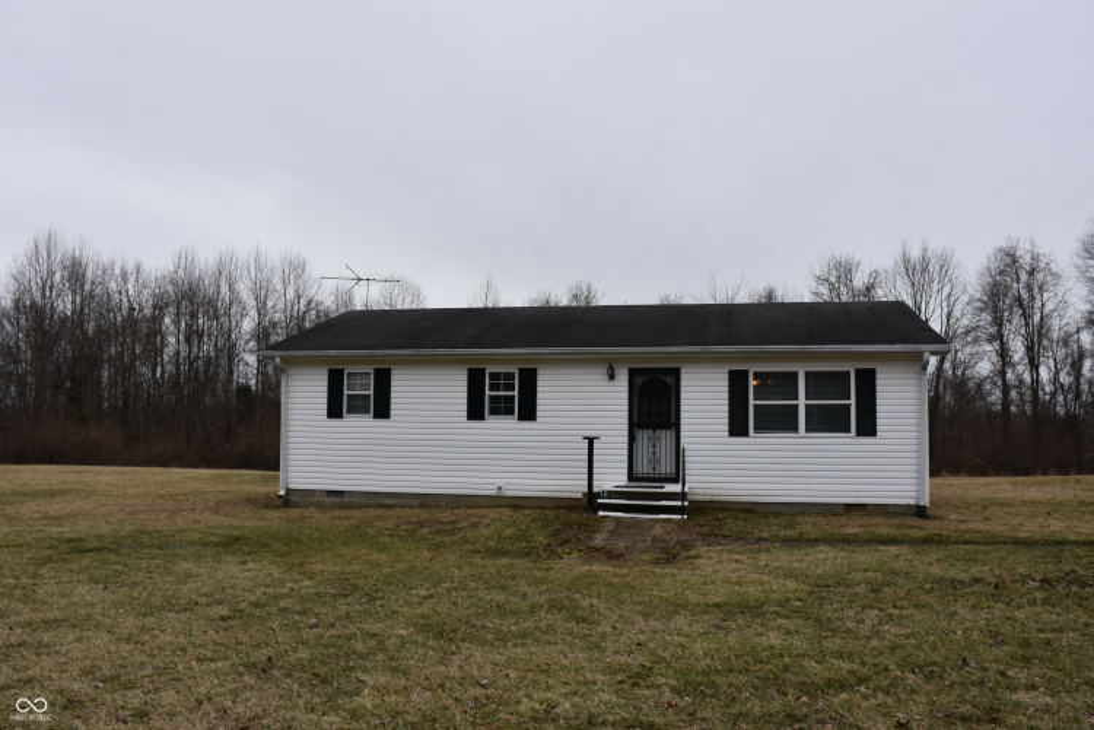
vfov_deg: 47.9
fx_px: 820
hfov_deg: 67.4
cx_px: 547
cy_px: 365
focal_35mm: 27
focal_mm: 18
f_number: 8
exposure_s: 1/500
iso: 250
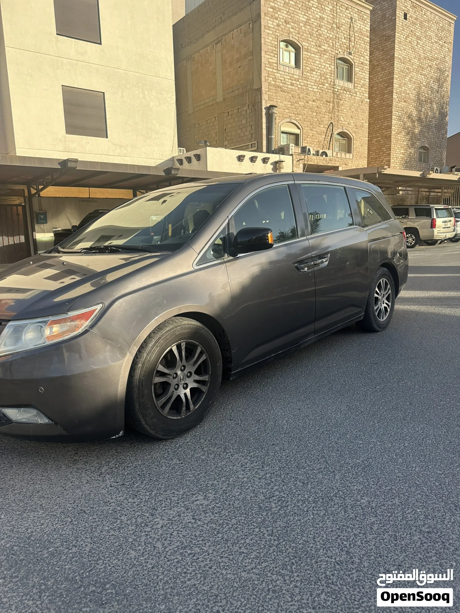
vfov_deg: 71.6
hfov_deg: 56.8
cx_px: 230
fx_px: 425
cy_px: 306
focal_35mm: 24
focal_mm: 6.86
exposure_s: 1/2110
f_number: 1.78
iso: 80
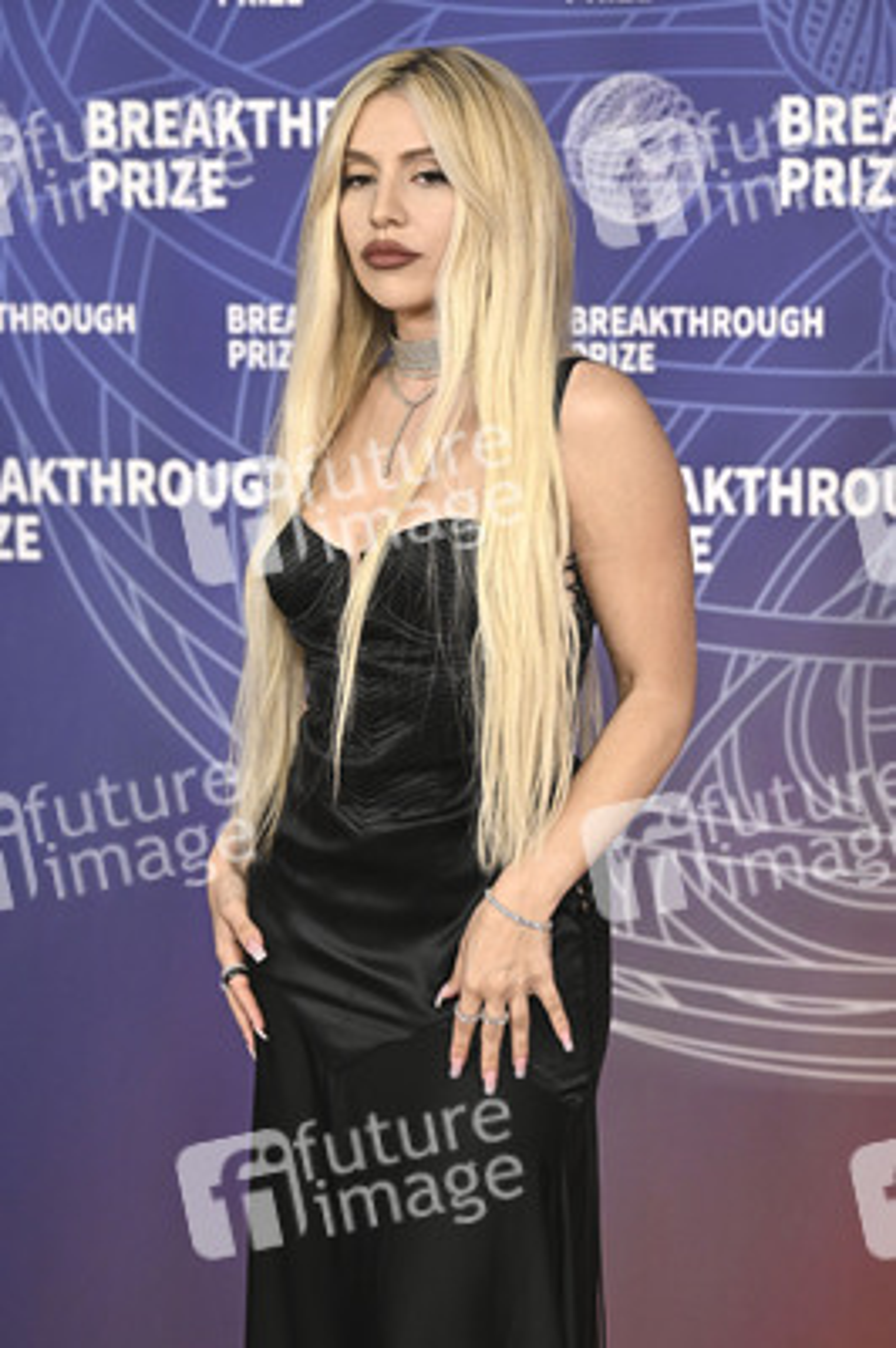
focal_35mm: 88
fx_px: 3291
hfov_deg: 15.5
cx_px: 448
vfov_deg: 23.1
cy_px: 674
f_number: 4
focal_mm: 88
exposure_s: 1/320
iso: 2000
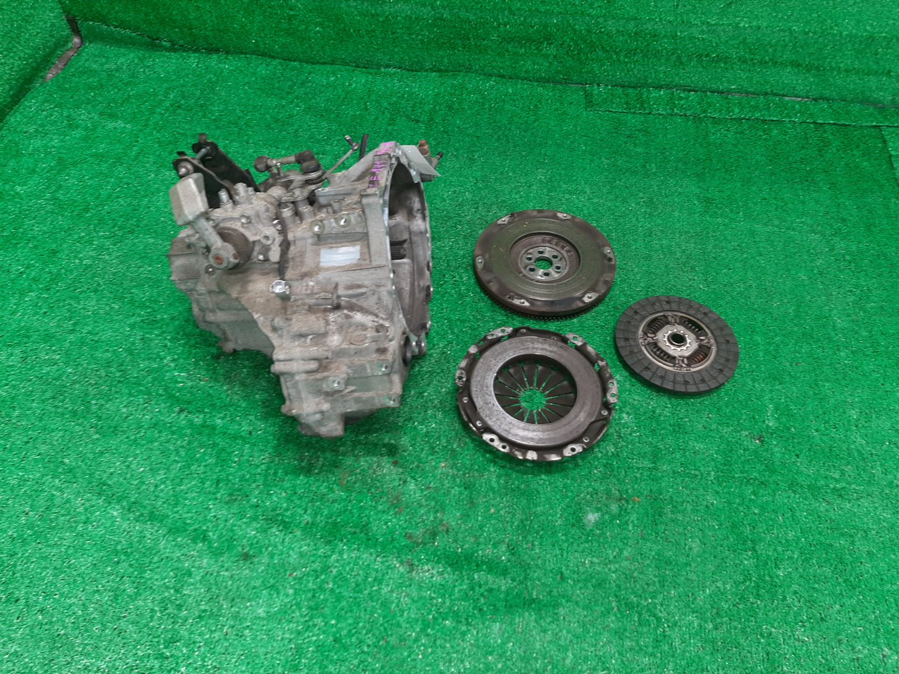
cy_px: 337
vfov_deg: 53.1
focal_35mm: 26
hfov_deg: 67.3
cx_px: 450
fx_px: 675
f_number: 1.7
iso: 154
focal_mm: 3.93
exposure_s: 1/50
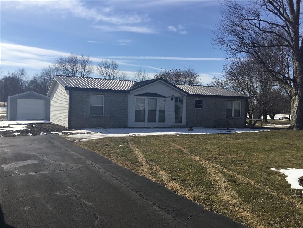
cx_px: 152
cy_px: 114
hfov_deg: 58.4
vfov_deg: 45.4
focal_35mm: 31
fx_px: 271
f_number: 2.4
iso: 25
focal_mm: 3.3
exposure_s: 1/2037
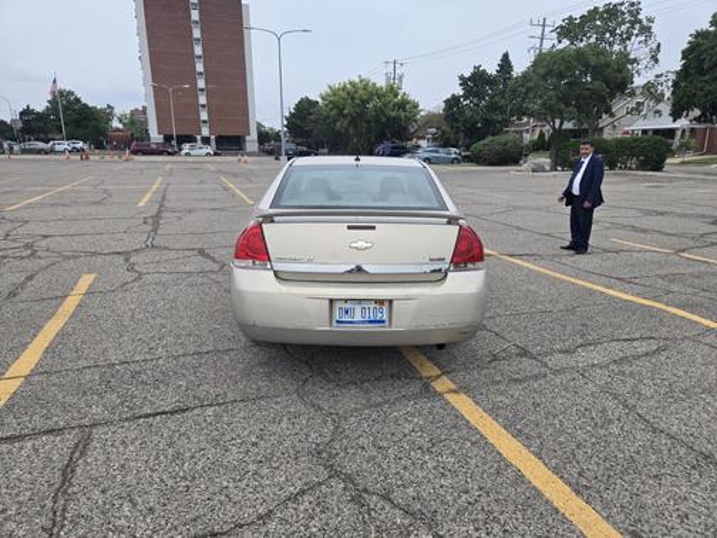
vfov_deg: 58.9
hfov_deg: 73.9
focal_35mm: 23
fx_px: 476
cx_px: 358
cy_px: 269
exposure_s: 1/2169
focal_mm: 5.4
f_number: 1.8
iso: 80
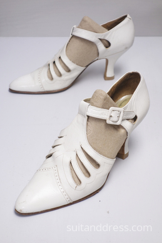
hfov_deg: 17.5
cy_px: 122
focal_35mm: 78
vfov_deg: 26.0
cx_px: 81
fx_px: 527
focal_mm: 29.15
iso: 200
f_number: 4.5
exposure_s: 1/80
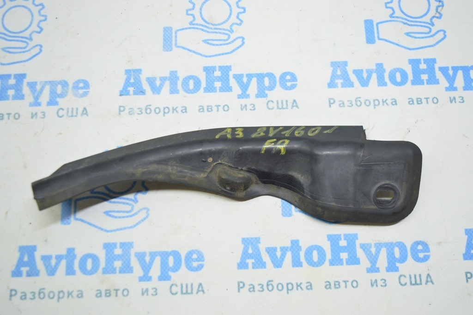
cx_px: 236
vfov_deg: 33.0
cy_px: 158
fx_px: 532
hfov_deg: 48.0
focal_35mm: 40
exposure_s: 1/40
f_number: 4
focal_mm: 27
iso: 400
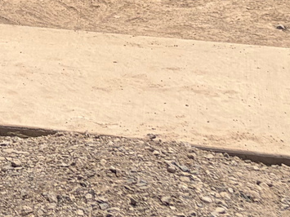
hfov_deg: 12.2
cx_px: -203
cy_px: -345
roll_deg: +0.8
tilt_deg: +2.6
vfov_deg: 8.8
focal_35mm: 150
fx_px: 1256
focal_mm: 5.96
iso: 50
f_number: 1.6
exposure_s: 1/5348
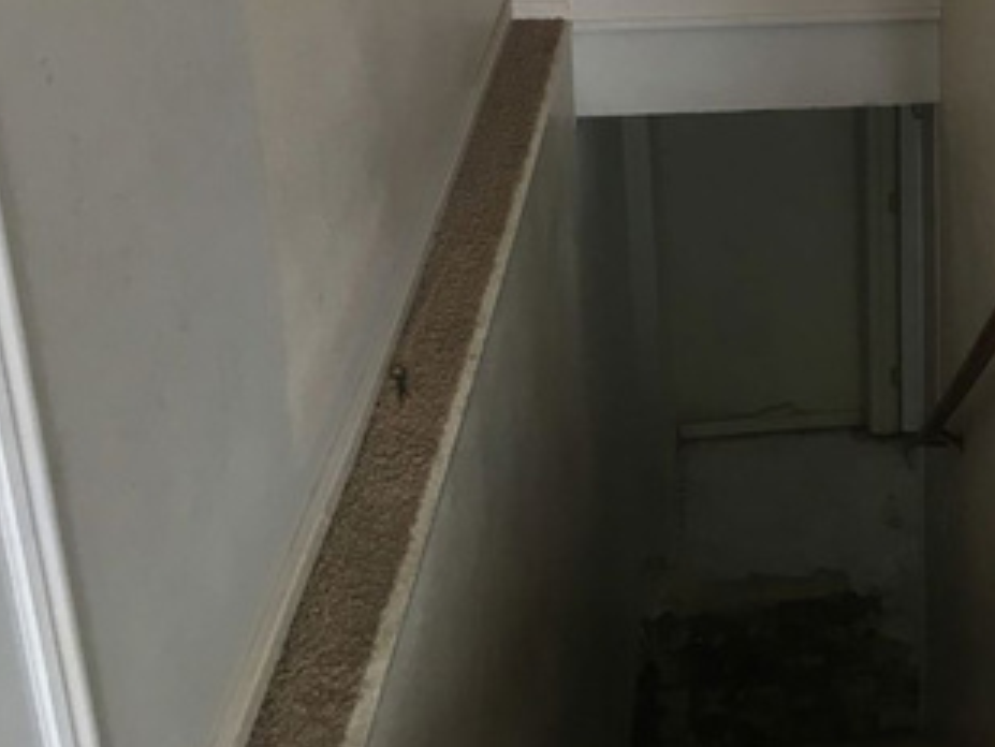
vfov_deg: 23.5
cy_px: 10
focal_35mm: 60
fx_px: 1725
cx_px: 857
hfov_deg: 31.0
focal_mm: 4.15
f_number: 2.2
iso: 25
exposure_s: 1/30
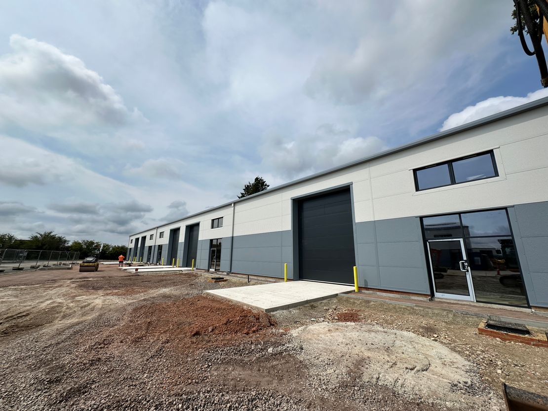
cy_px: 206
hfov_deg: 102.1
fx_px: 222
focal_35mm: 14
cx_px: 274
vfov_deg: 85.7
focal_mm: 2.22
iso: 50
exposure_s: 1/4831
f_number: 2.2
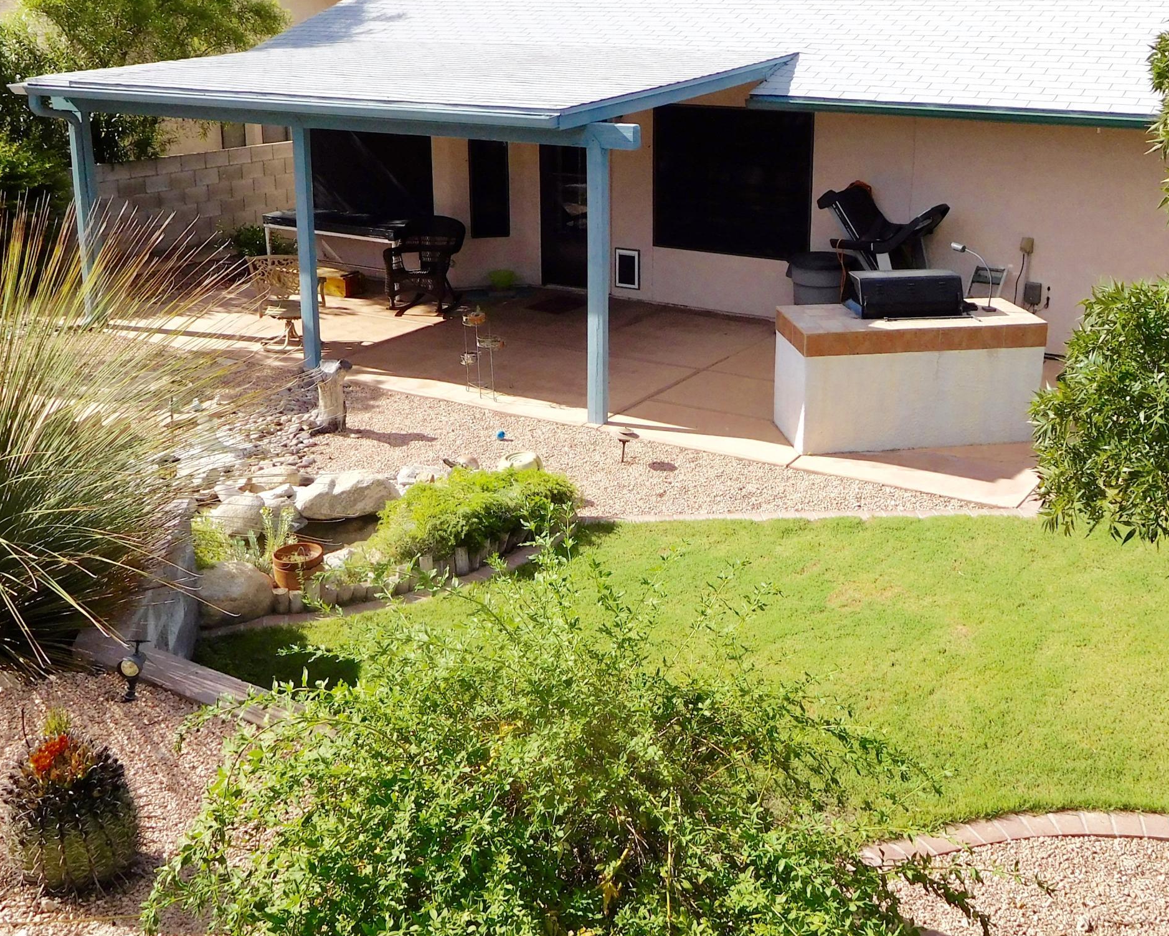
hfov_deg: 46.8
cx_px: 633
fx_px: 1349
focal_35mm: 39
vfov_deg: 38.0
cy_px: 355
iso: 125
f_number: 3.4
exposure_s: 1/1250
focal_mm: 4.5
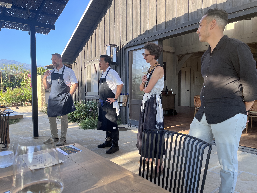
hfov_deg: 67.3
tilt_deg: -3.6
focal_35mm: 26
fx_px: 193
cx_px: 128
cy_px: 96
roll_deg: +0.9
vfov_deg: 53.1
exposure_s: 1/352
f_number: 1.6
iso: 50
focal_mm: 5.1
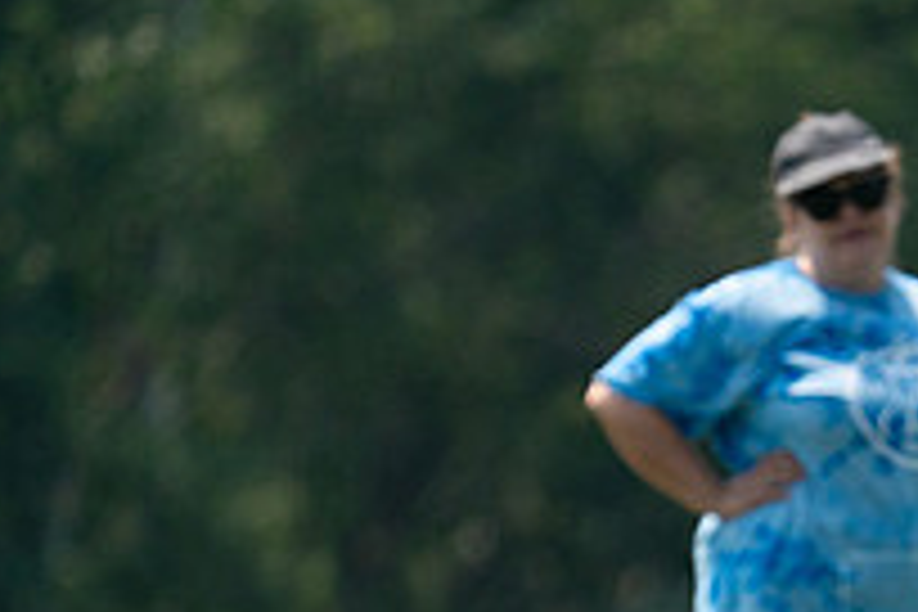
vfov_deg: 1.1
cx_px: 1269
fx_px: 33045
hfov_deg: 1.6
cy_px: 776
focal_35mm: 1296
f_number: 6.3
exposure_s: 1/4000
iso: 1250
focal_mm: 456
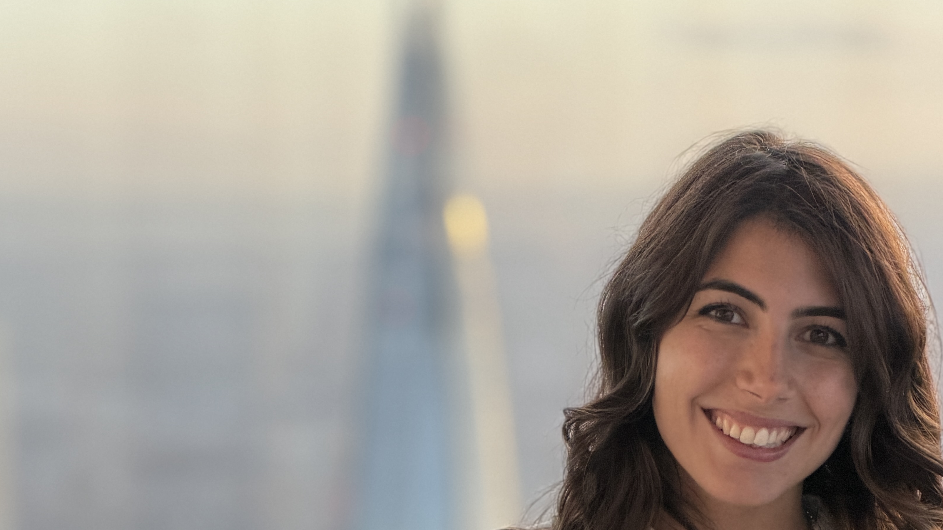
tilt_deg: -4.7
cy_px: 549
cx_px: 618
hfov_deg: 11.1
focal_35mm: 194
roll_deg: +1.5
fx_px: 4851
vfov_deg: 6.2
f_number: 2.8
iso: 125
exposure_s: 1/121
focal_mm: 16.89
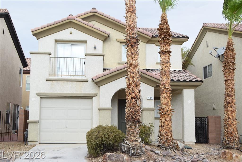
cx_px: 121
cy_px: 81
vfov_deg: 33.0
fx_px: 272
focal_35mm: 40
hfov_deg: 47.9
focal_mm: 27
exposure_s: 1/250
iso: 200
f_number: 8
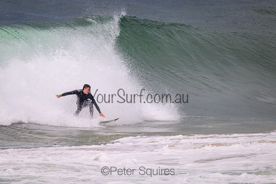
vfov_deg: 1.4
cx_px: 96
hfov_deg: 2.0
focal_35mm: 1006
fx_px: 7714
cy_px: 94
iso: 640
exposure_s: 1/2000
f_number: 11
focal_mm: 760
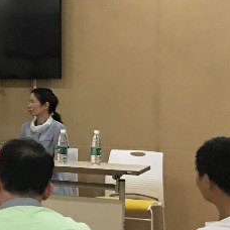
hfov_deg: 13.5
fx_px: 834
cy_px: 93
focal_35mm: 111
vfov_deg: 15.7
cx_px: -228
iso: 100
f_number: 1.8
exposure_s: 1/13
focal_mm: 3.99
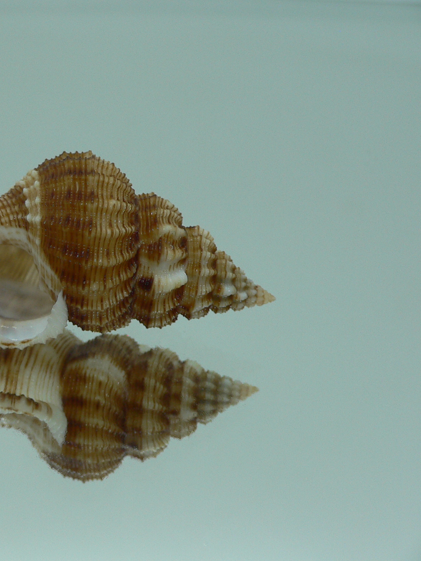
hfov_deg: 30.2
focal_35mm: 47
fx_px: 762
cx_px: 86
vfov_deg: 40.4
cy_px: 280
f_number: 2.8
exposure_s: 1/60
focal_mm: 4.6
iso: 80
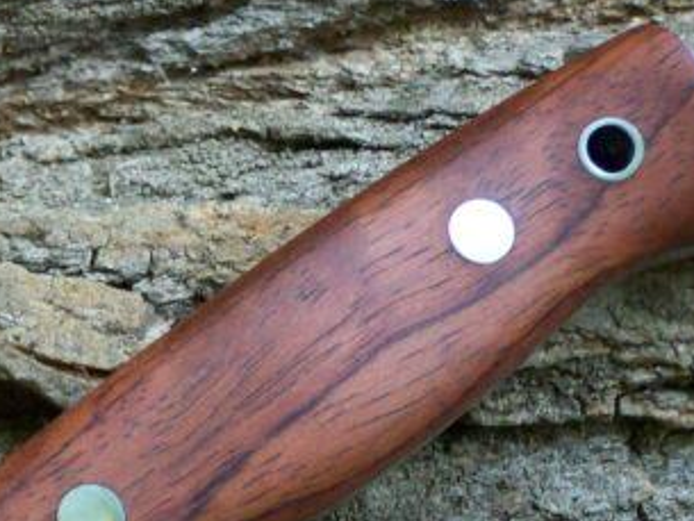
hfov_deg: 6.4
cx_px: -11
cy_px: 635
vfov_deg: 4.8
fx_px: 6217
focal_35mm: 310
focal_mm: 20.3
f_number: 3.2
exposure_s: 1/100
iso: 200
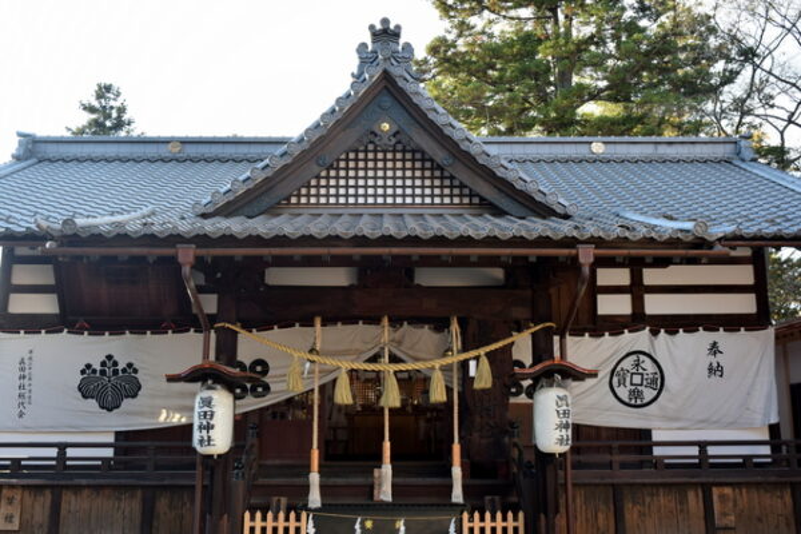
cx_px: 400
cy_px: 267
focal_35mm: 38
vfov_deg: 35.5
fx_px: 834
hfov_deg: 51.3
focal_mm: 25
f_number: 5.6
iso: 200
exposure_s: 1/125
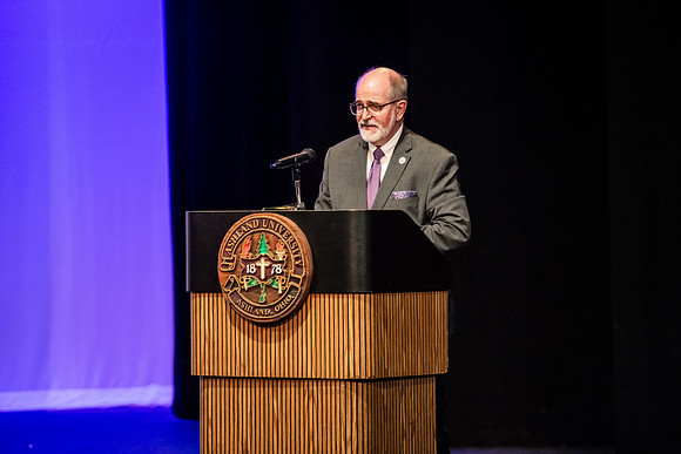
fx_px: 3406
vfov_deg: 7.6
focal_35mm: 180
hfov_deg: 11.4
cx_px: 340
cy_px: 227
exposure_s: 1/200
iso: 3200
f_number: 3.2
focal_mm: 180
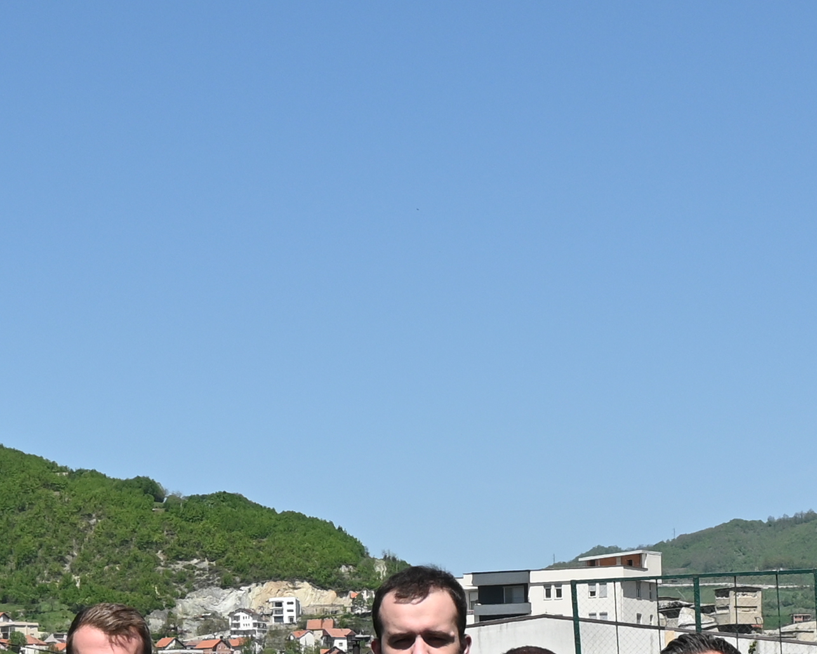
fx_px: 3386
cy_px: 844
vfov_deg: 10.8
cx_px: 479
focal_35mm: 140
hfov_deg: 13.8
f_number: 7.1
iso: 100
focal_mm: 23
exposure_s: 1/400
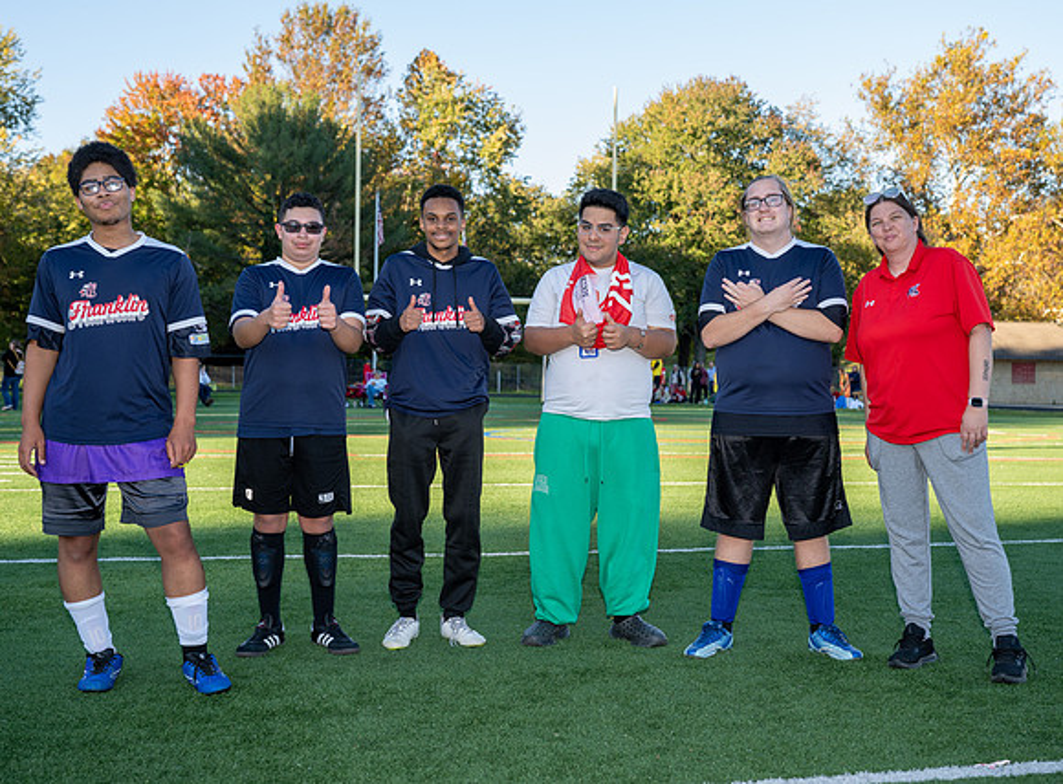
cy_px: 350
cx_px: 591
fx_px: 1400
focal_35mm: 46
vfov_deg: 31.3
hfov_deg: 41.5
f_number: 4
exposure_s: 1/200
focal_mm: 38
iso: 100
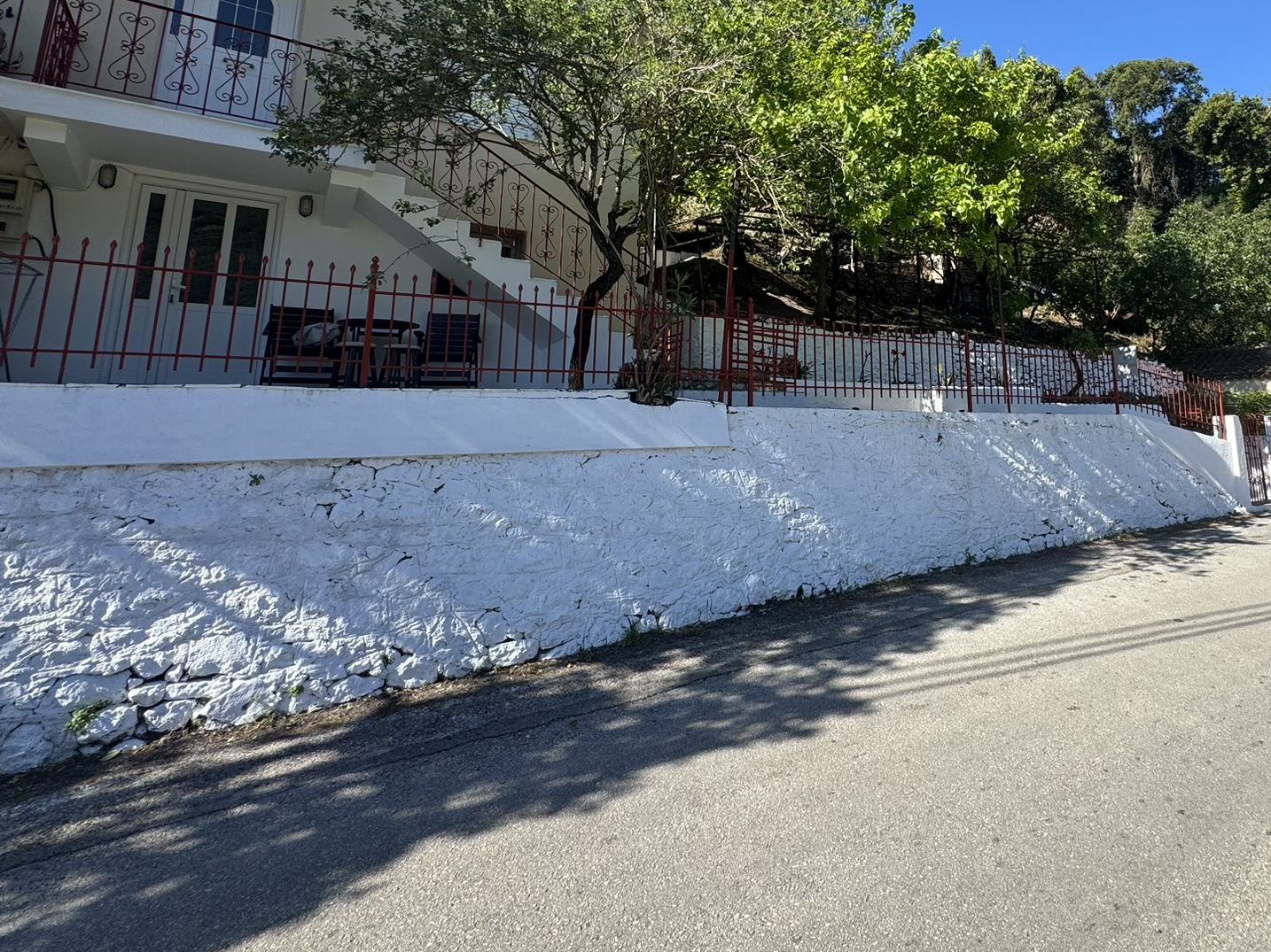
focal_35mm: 20
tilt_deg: +11.3
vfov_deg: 63.6
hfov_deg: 79.2
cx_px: 844
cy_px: 290
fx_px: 734
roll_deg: +0.8
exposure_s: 1/804
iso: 40
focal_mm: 2.22
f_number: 2.2
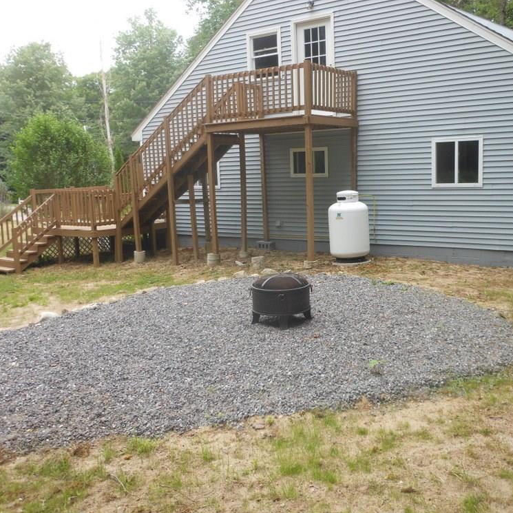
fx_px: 570
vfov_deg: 48.4
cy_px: 250
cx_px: 303
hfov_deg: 48.2
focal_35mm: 34
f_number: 3.7
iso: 80
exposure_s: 1/60
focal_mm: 5
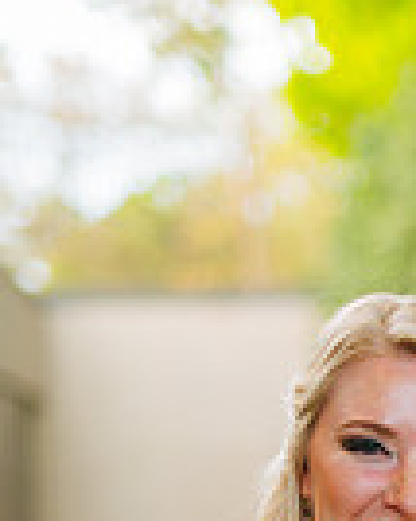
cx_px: 550
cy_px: 677
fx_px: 2434
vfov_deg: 11.9
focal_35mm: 158
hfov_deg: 9.6
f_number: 2
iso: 400
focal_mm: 50
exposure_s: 1/250
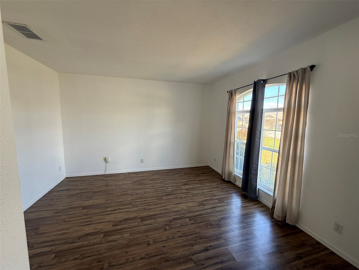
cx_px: 180
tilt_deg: -6.4
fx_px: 145
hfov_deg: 102.1
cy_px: 135
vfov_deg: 85.7
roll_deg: -0.8
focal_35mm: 14
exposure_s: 1/99
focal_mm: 2.22
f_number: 2.2
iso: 80
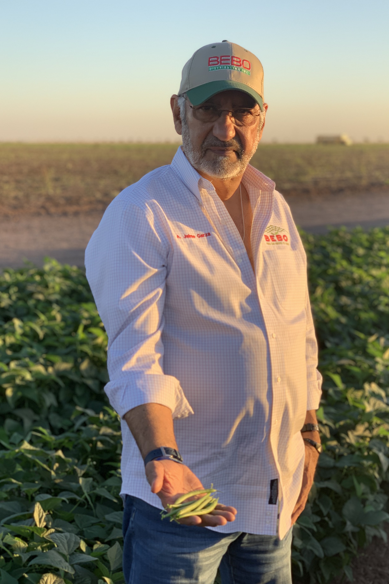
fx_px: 956
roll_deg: +0.7
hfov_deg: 23.0
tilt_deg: -9.1
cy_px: 317
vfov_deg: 33.9
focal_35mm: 59
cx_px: 214
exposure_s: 1/187
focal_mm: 6
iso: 16
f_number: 2.4
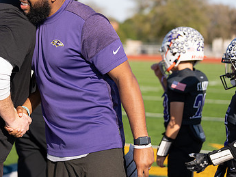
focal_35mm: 113
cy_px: 47
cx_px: 41
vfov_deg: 13.1
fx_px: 771
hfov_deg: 17.2
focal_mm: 70
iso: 100
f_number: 2.8
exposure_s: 1/1000
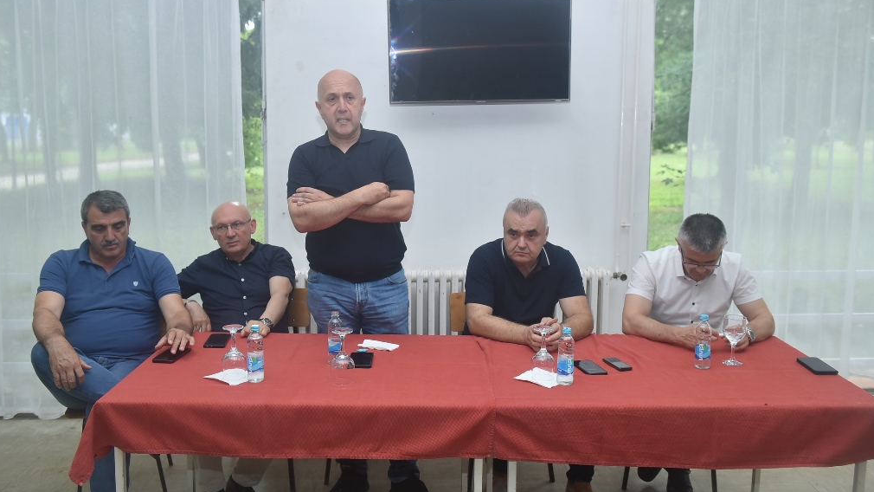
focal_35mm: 34
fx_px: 788
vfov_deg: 34.6
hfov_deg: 58.0
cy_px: 221
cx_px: 433
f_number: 4.5
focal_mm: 32
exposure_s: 1/160
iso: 640
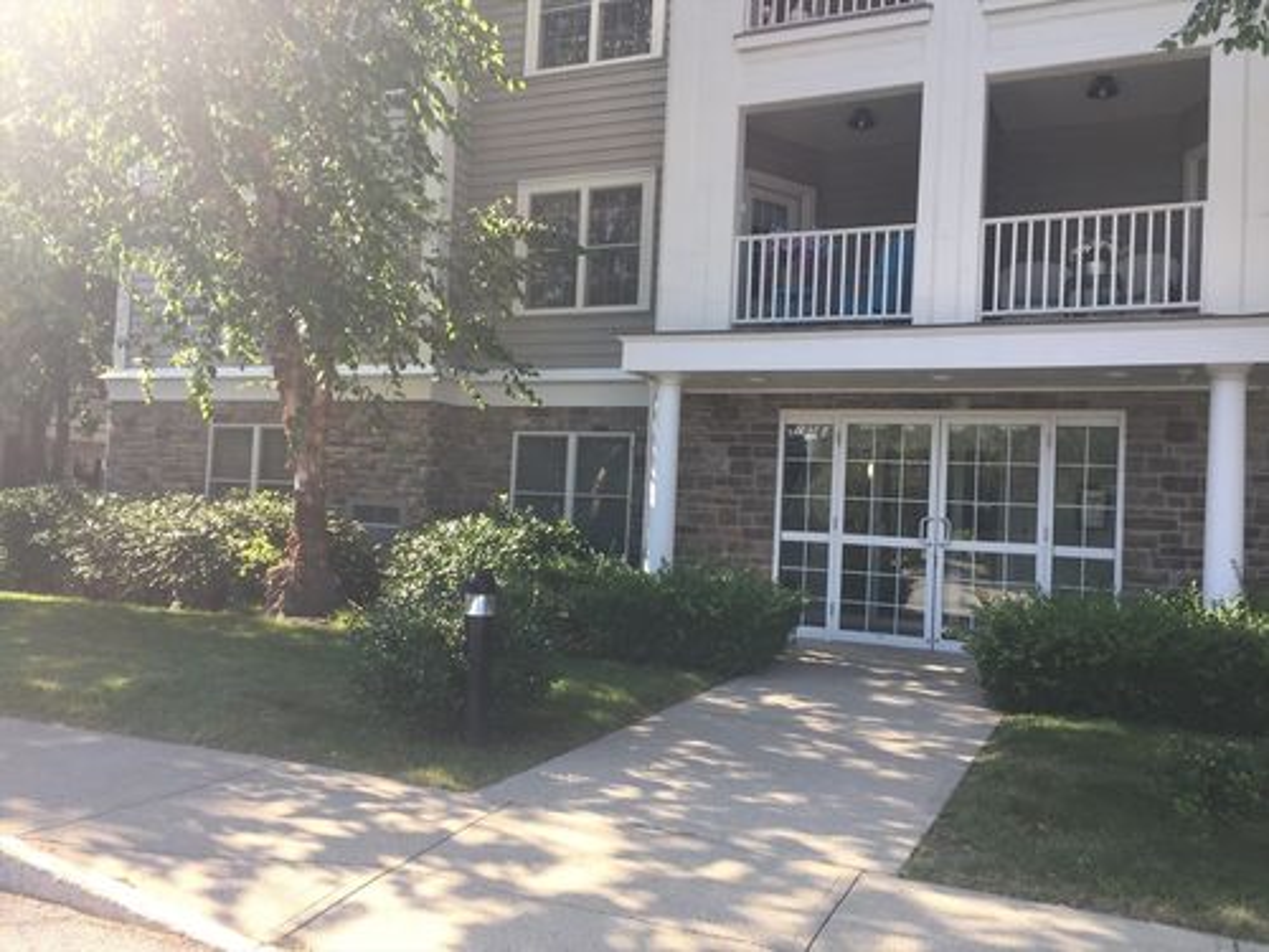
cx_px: 634
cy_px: 476
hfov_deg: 61.7
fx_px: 1063
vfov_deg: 48.2
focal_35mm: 29
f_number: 2.2
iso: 32
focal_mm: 4.15
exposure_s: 1/412
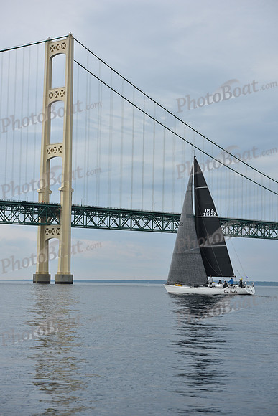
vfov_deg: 25.4
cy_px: 208
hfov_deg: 17.1
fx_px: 926
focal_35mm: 80
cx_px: 139
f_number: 5.6
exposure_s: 1/800
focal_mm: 80
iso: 250
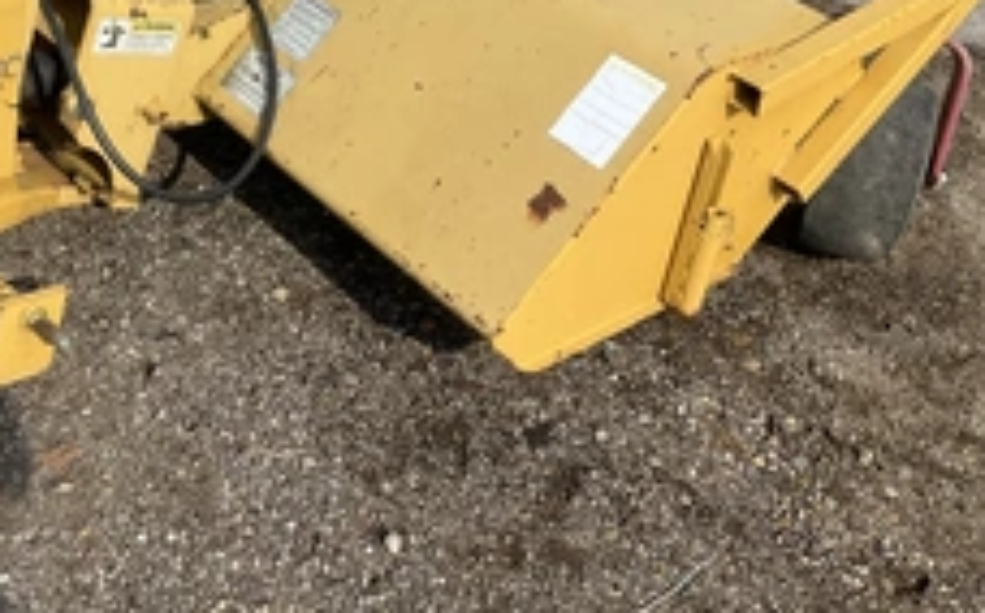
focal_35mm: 54
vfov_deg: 23.2
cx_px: 285
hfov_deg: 36.9
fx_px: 1448
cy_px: 52
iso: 25
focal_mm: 3
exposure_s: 1/1786
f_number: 1.8
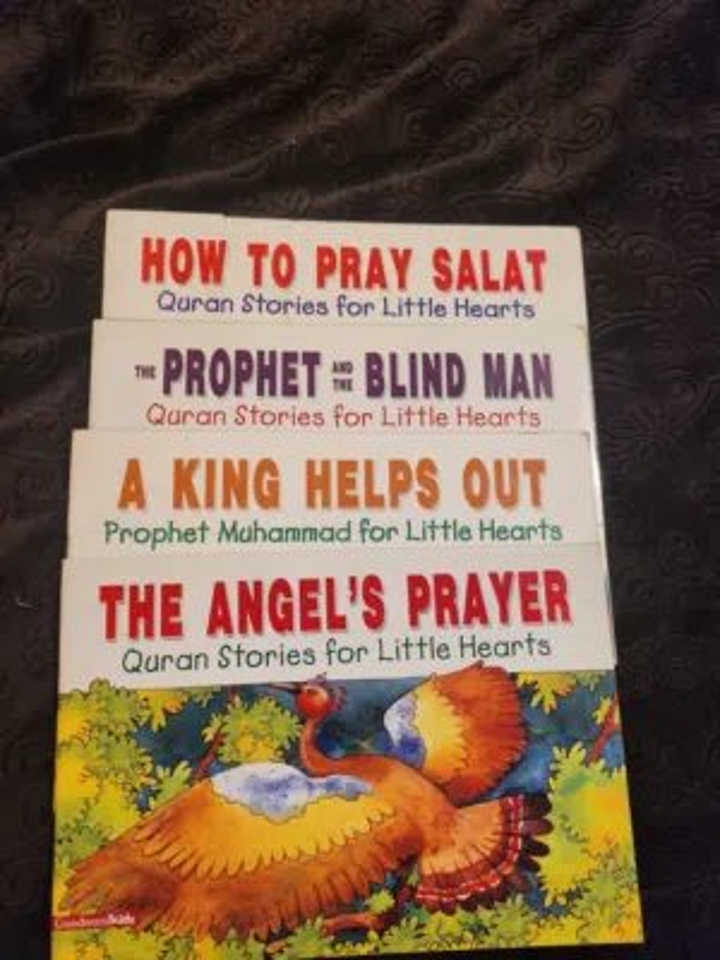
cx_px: 360
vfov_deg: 71.6
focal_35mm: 24
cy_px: 480
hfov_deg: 56.8
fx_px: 666
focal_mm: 5
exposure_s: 1/50.3
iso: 500
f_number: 1.8
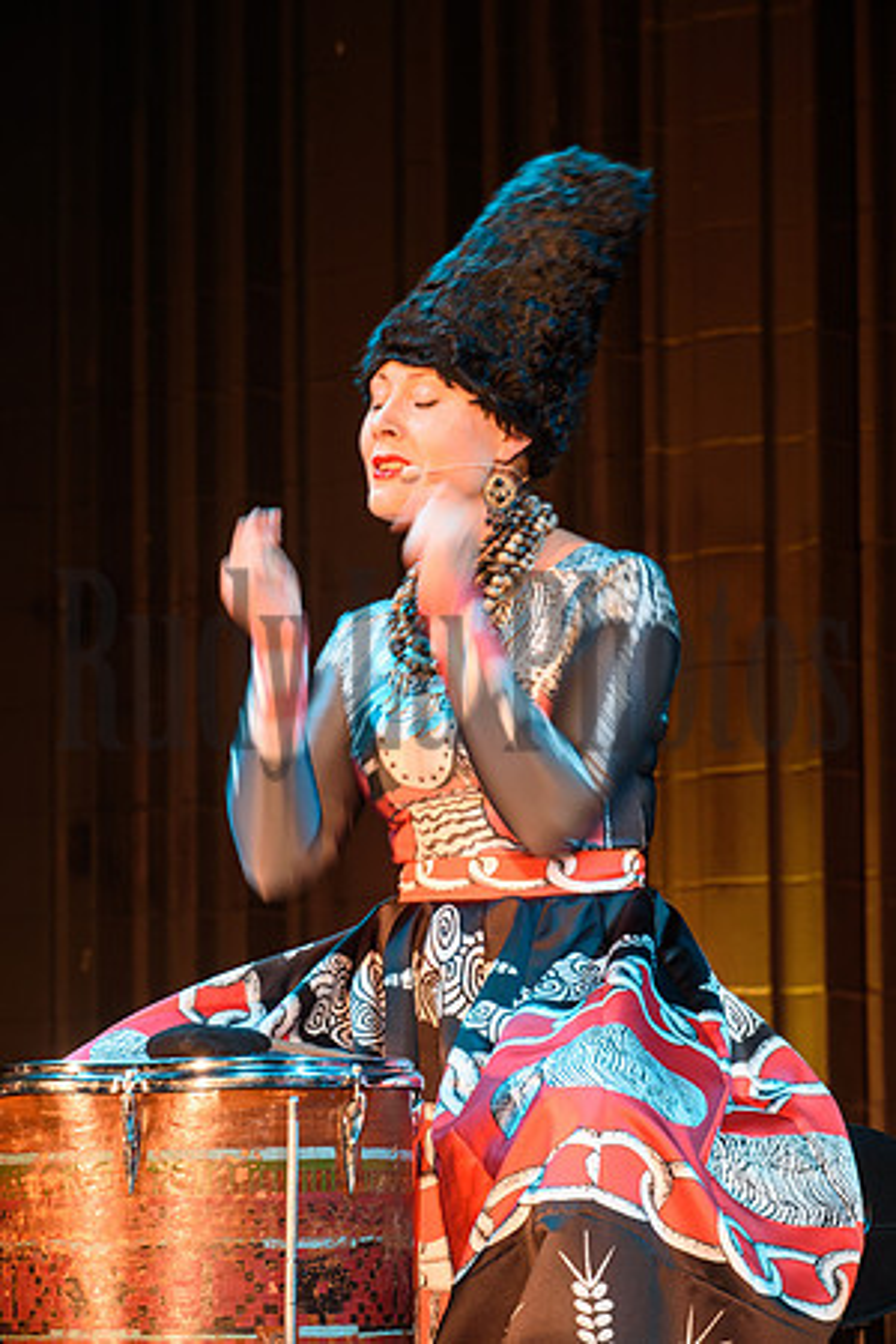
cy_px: 672
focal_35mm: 160
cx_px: 448
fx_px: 5973
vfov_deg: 12.8
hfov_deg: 8.6
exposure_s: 1/25
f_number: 11
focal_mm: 160
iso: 800
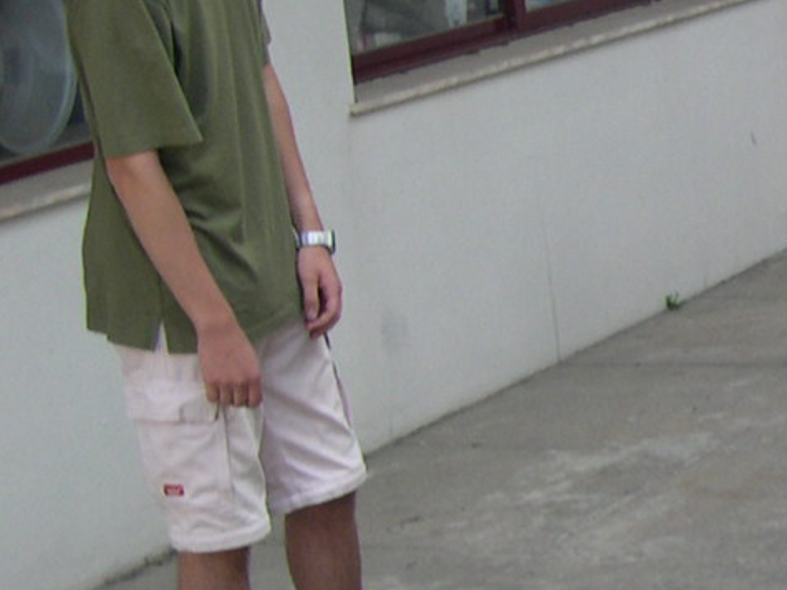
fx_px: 2909
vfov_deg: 11.6
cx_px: 1311
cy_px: 355
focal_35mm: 128
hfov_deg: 14.0
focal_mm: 8
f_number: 2.8
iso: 100
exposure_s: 1/238
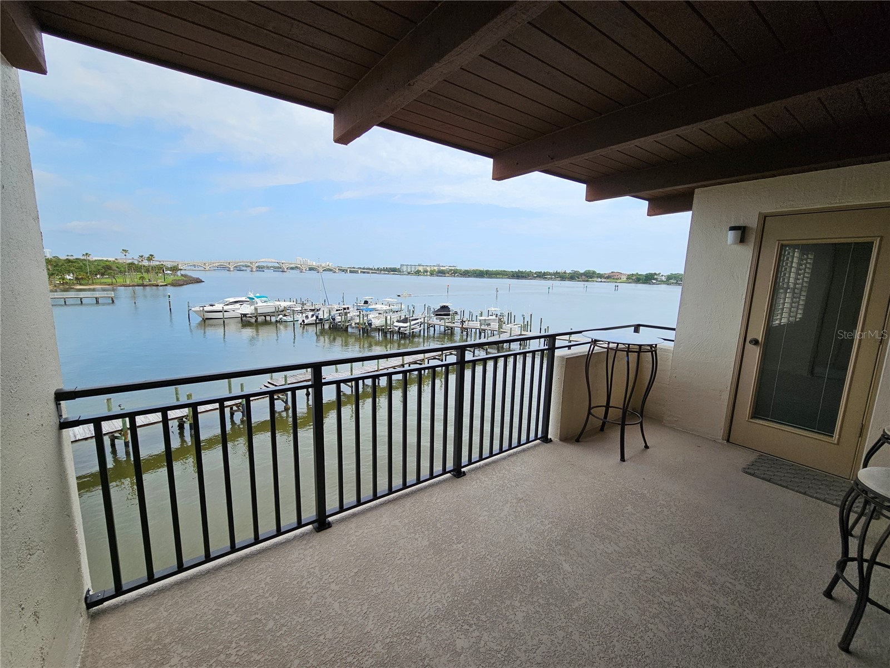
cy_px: 334
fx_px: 334
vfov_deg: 89.9
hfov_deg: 106.2
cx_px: 445
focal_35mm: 13
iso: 50
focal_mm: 2.2
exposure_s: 1/1770
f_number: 2.2
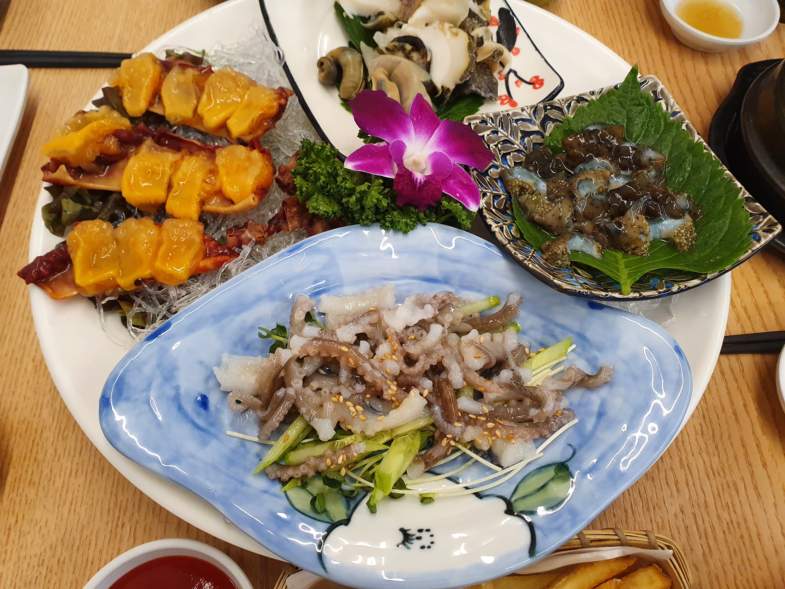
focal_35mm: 26
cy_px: 294
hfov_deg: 67.3
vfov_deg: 53.1
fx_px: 590
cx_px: 392
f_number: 2.4
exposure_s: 1/120
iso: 320
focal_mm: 4.32
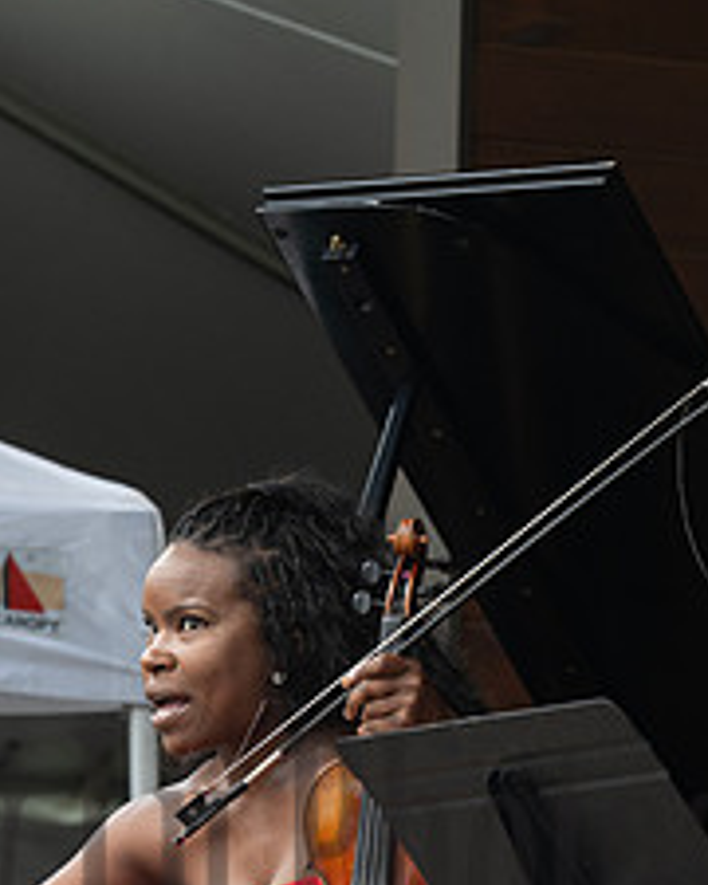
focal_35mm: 375
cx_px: 208
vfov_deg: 5.1
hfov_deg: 4.1
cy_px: 865
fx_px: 9822
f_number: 8
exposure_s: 1/640
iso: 1600
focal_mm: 200
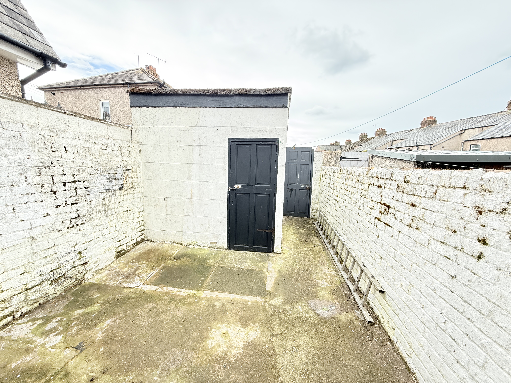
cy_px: 192
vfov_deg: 85.7
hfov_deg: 102.1
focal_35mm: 14
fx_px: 207
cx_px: 256
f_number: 2.2
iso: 64
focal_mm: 2.22
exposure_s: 1/413
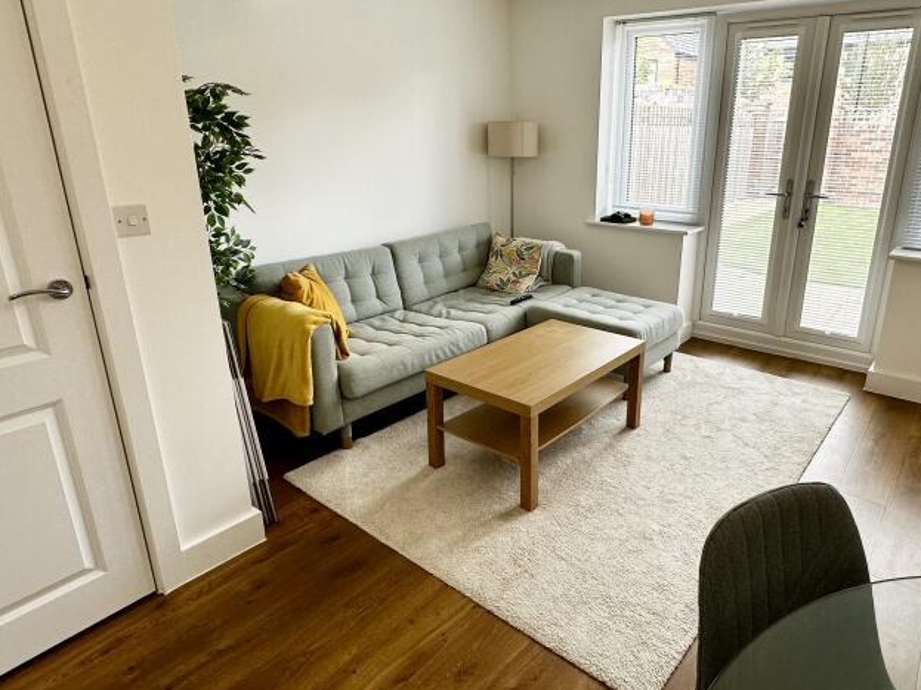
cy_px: 321
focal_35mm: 23
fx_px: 612
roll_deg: -0.8
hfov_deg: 73.3
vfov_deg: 58.8
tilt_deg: -18.2
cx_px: 541
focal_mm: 2.22
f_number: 2.2
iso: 64
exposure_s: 1/99
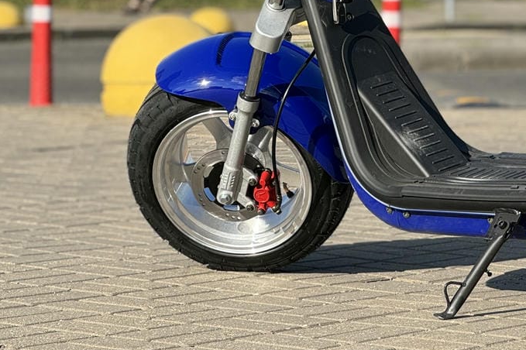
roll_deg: +1.1
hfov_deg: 11.5
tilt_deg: -1.1
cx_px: 505
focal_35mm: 177
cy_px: 29
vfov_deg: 7.7
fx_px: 2585
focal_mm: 9
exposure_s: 1/423
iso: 25
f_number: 2.8
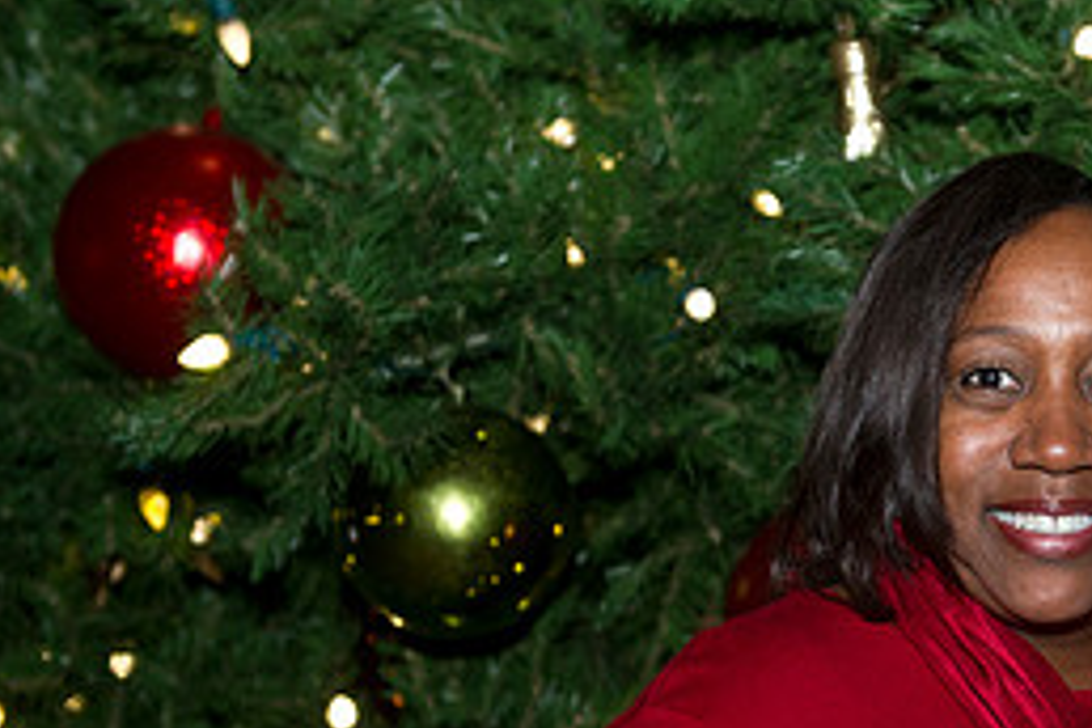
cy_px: 440
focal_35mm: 108
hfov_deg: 18.6
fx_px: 3276
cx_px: 1016
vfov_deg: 12.7
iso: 3200
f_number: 4
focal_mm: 48
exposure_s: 1/125
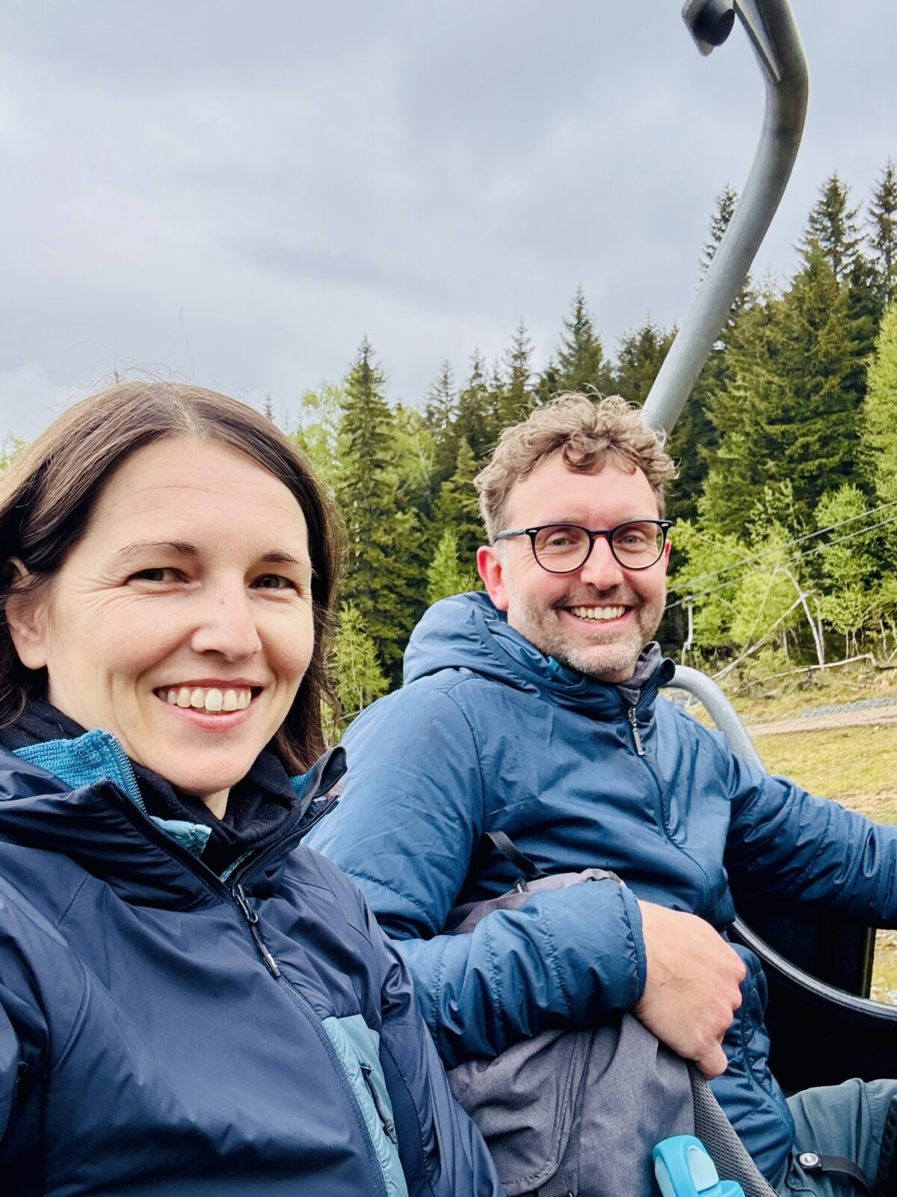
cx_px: 448
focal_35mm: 30
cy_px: 598
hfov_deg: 46.8
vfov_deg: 60.0
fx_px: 1037
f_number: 1.9
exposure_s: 1/294
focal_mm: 2.69
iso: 25
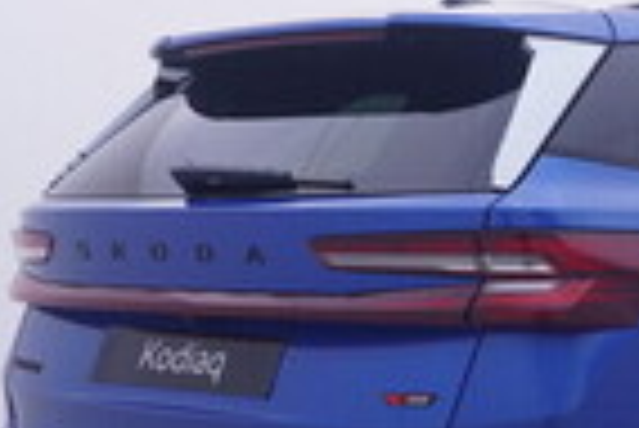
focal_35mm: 87
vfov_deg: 15.7
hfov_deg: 20.9
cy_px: 300
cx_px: 866
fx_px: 1545
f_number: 5
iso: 200
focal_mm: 15
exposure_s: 1/80
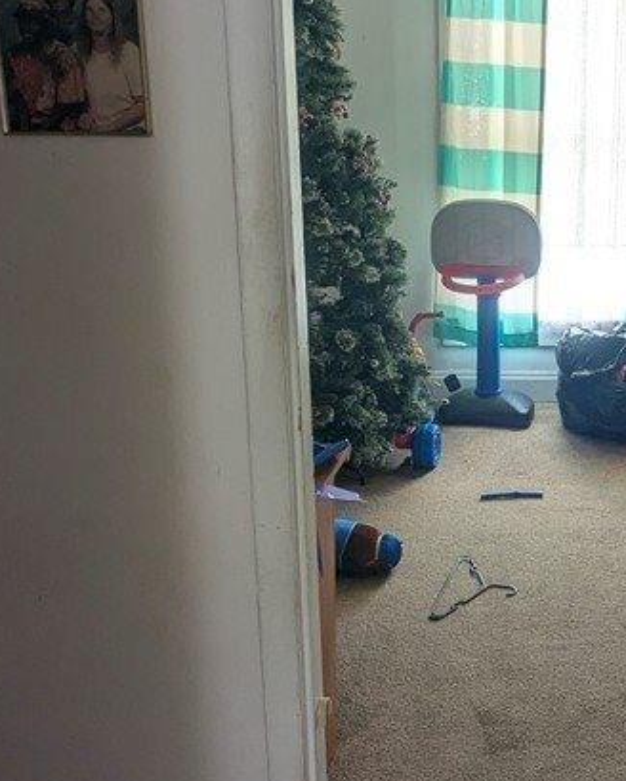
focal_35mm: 39
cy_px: 348
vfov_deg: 46.7
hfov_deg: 35.9
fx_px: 902
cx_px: 568
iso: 67
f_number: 2.2
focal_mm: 2.35
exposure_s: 1/54.5
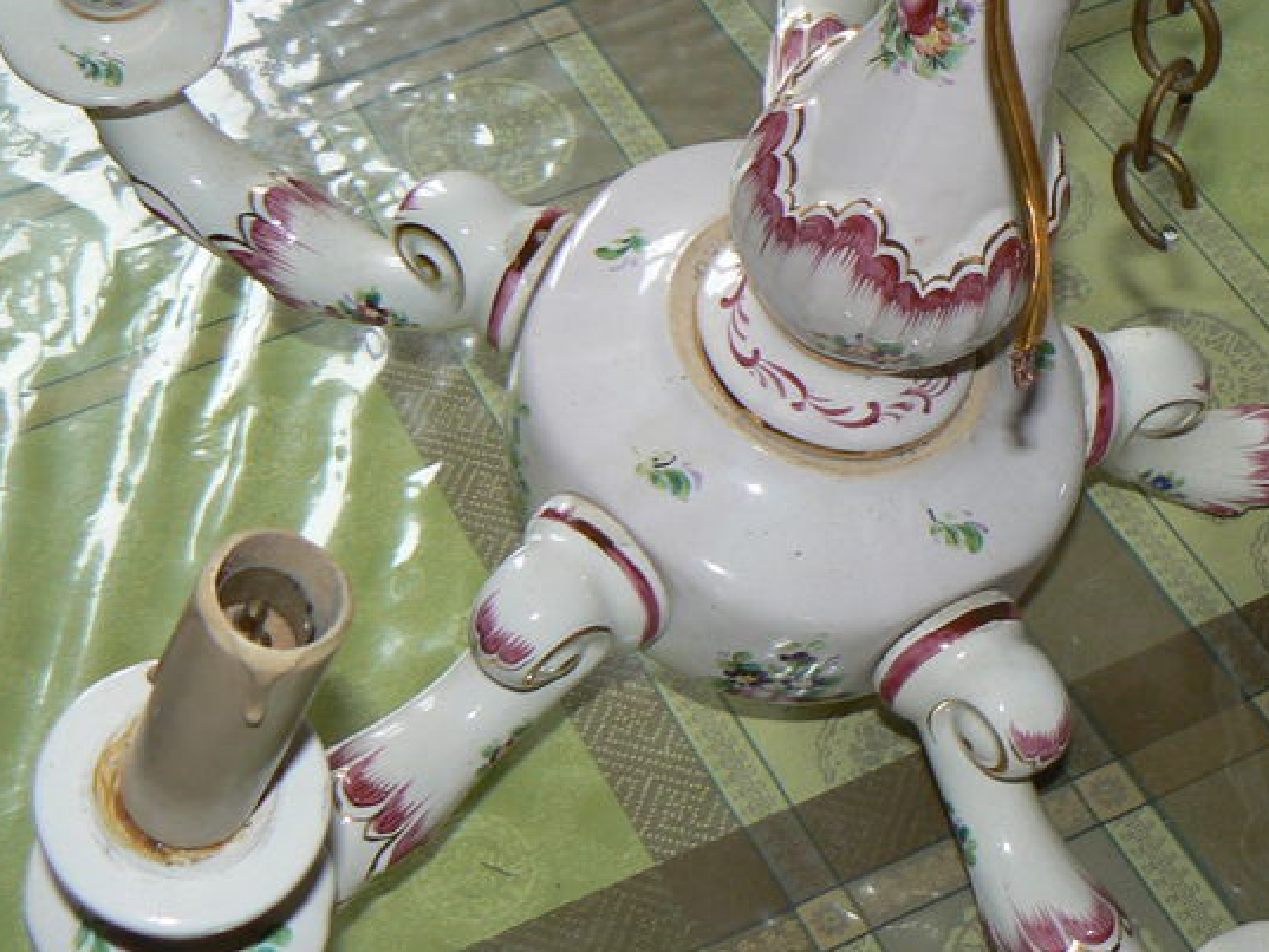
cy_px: 293
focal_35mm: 67
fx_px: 2457
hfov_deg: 28.6
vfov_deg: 21.8
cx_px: 929
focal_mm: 6
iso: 100
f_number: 2.8
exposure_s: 1/30
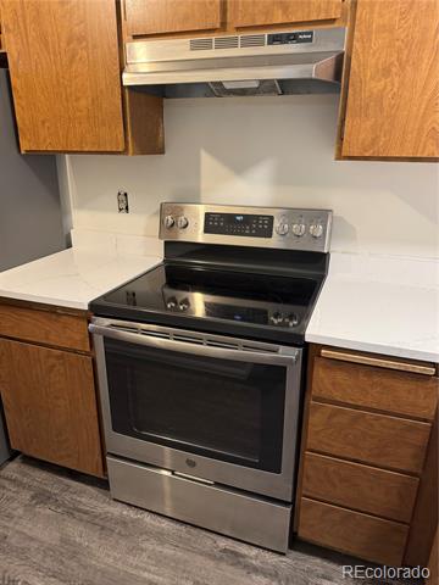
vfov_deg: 71.6
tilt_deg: -19.0
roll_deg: +0.1
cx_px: 220
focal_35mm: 24
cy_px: 292
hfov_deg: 56.8
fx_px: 406
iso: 640
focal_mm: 6.76
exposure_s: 1/60
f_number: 1.78
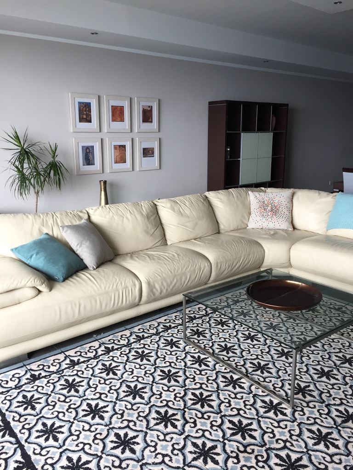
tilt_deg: -13.7
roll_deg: +1.2
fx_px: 394
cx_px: 176
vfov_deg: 61.7
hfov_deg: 48.2
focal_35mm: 29
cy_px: 235
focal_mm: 4.15
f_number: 2.2
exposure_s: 1/33
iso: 32
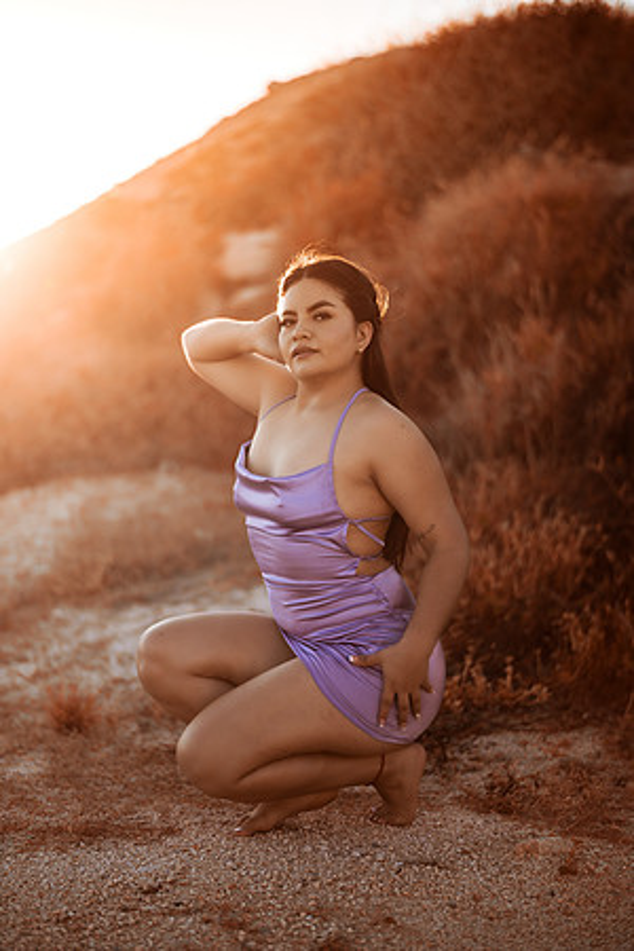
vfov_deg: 34.5
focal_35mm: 58
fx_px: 1532
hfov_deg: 23.4
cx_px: 317
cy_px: 476
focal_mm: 58
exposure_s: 1/3200
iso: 80
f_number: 1.4
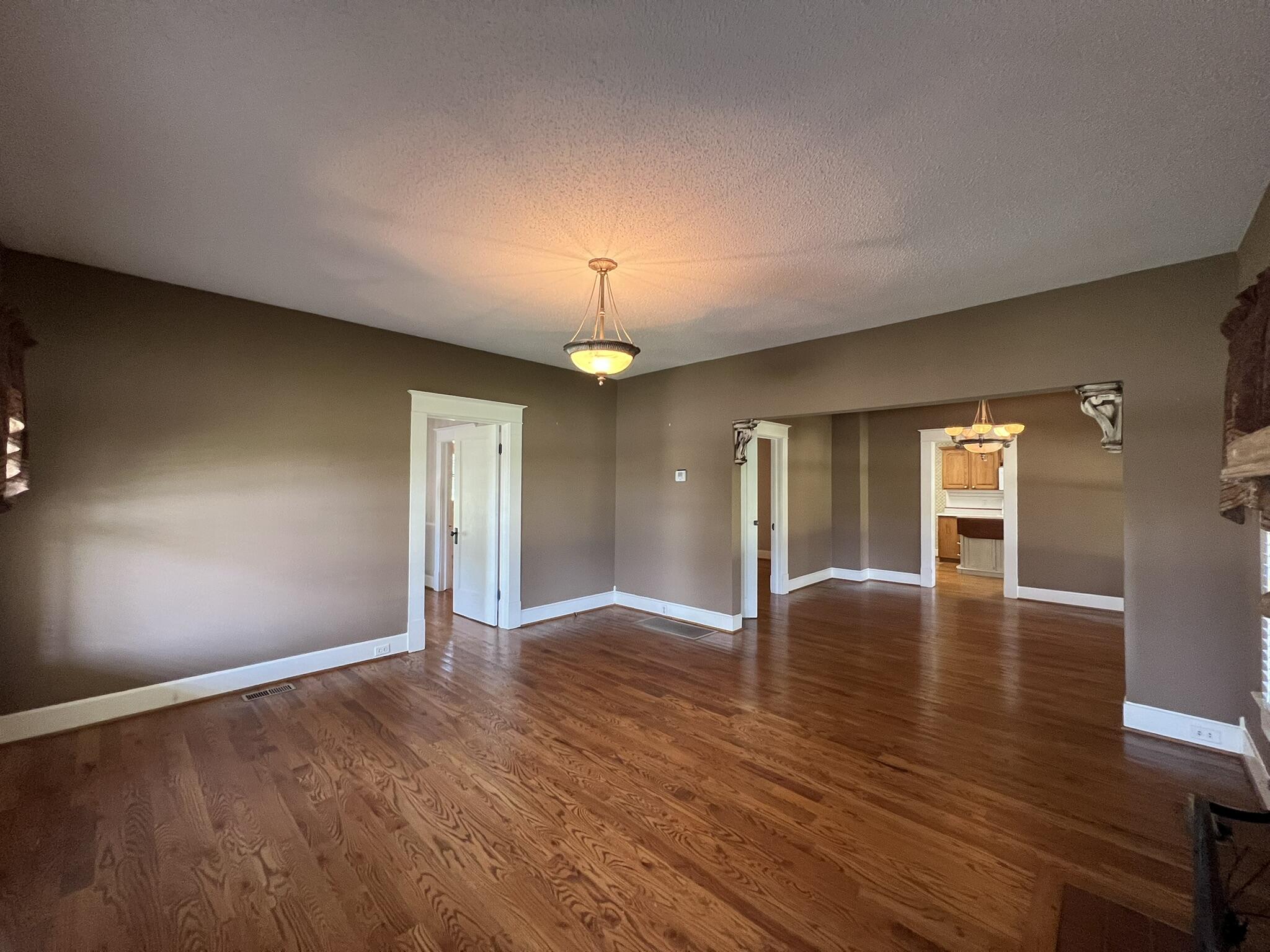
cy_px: 476
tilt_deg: +0.6
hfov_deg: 106.2
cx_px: 635
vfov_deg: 89.9
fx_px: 477
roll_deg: -0.2
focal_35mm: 13
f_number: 1.8
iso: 320
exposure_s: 1/60
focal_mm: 1.57
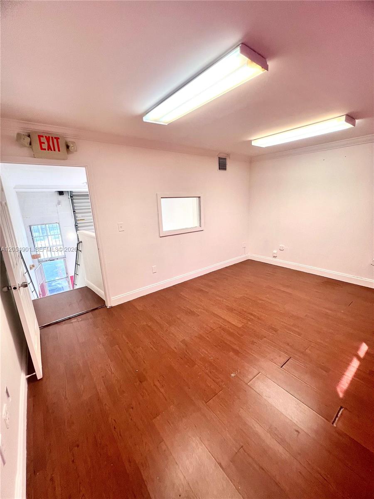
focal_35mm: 13
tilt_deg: -14.4
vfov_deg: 106.2
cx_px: 187
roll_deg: +2.3
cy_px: 250
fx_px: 187
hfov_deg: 89.9
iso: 80
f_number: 1.8
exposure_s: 1/120
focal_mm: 1.57
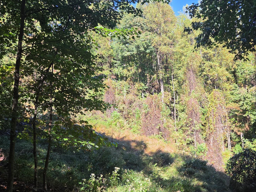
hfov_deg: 54.4
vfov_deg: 43.0
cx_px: 168
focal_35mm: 33
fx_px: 244
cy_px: 98
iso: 80
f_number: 1.8
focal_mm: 5.4
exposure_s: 1/1084
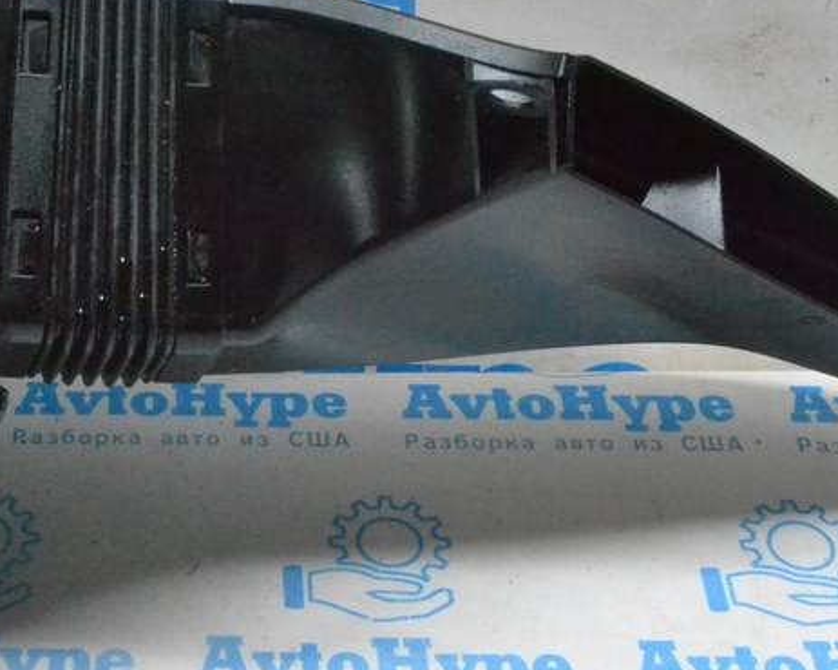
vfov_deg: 18.7
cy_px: 104
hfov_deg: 23.0
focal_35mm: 81
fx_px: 2008
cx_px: 101
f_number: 10
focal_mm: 26
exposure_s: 1/125
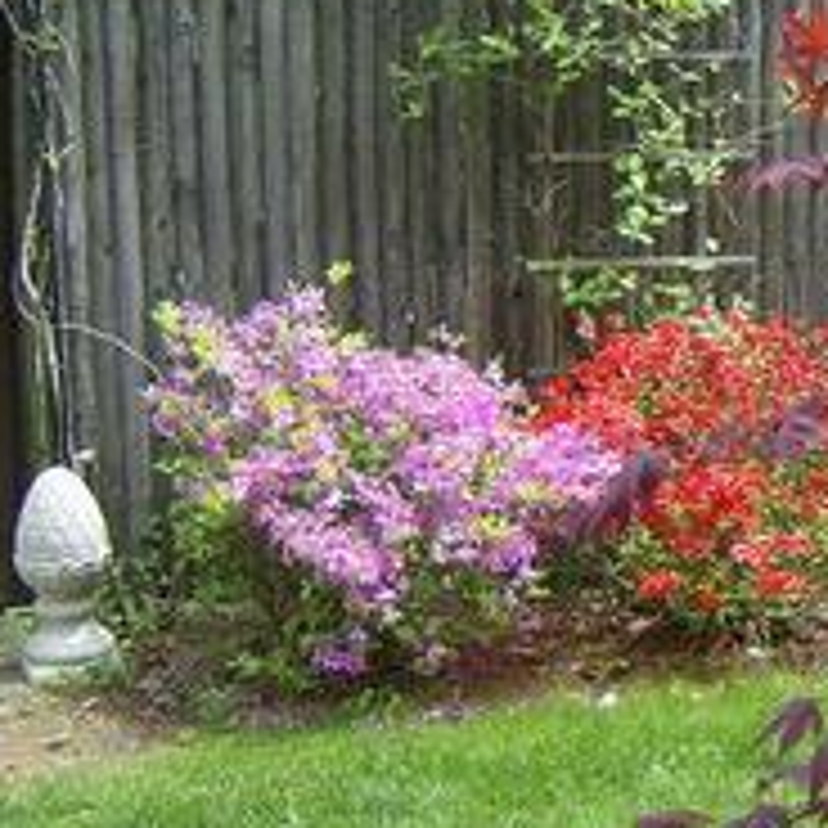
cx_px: 981
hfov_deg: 21.2
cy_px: 176
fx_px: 2057
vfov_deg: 22.5
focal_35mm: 76
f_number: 2.8
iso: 100
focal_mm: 6
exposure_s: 1/316
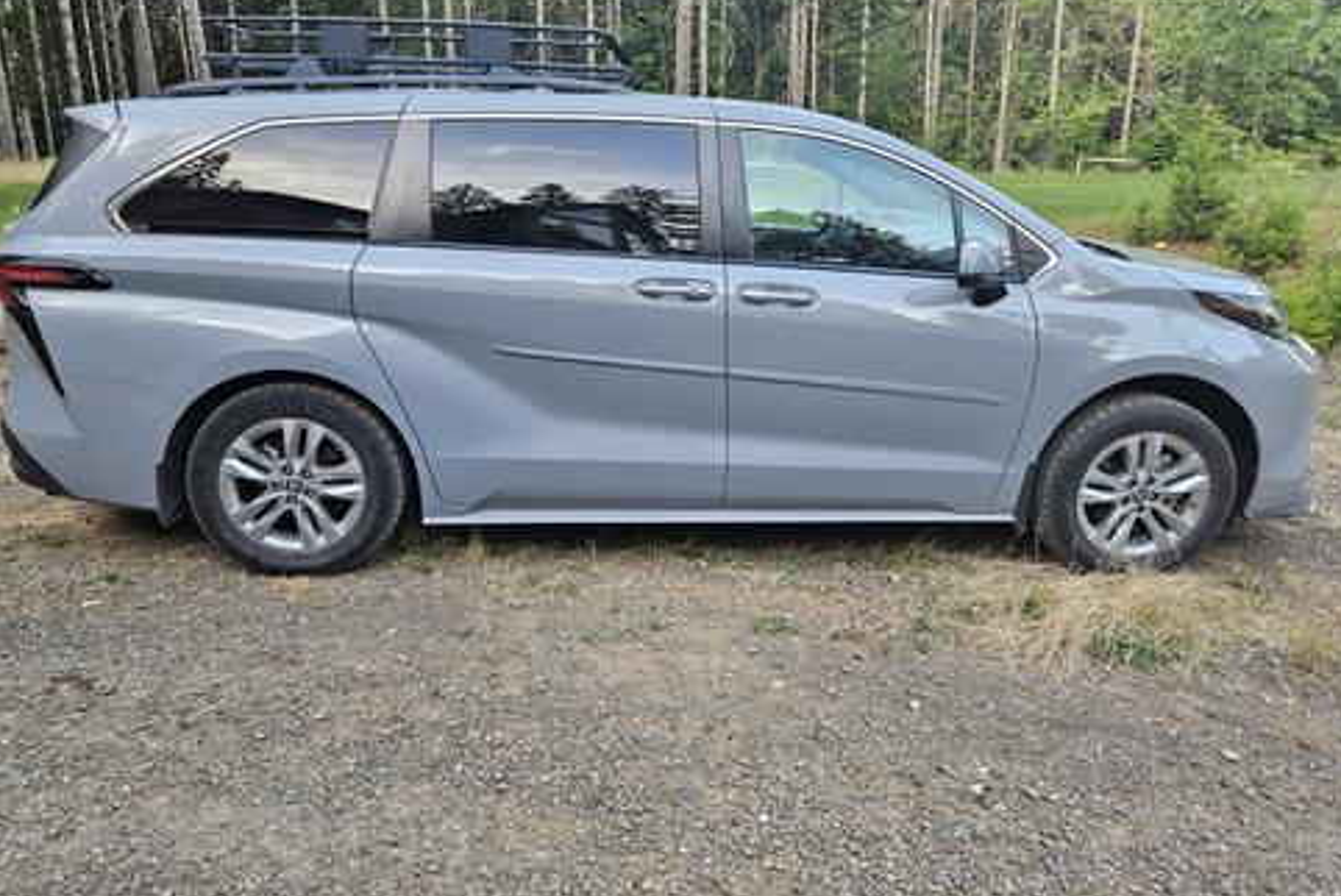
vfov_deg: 51.2
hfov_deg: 71.5
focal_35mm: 25
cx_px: 654
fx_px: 932
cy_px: 398
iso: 125
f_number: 1.8
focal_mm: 5.4
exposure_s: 1/180
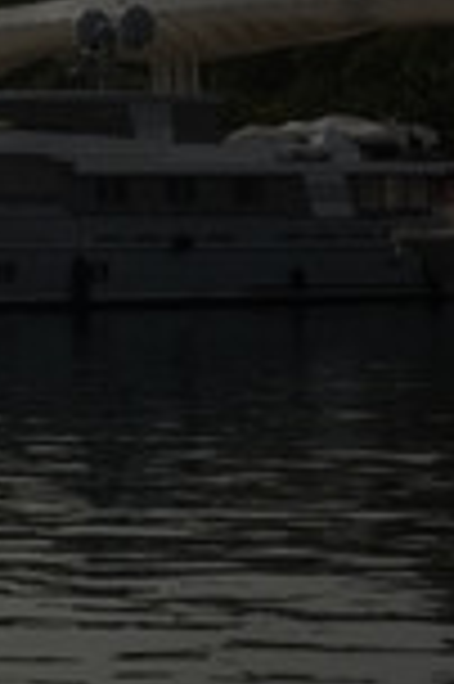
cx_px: -863
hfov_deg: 7.1
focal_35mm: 173
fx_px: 3280
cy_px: 56
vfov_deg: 11.8
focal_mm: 27
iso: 200
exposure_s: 1/680
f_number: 16
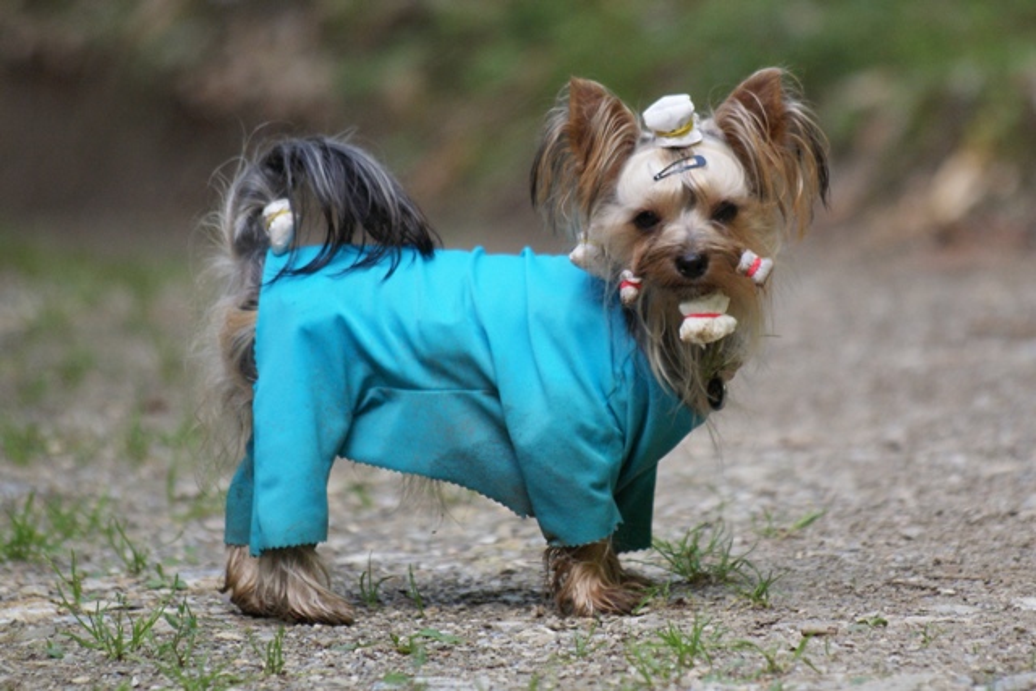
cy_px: 346
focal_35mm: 300
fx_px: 8635
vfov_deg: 4.6
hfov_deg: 6.9
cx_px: 518
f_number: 5
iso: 400
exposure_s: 1/320
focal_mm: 200
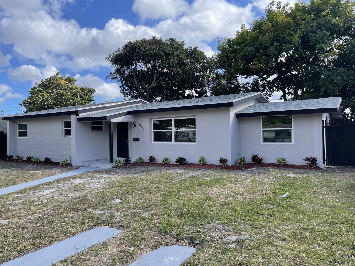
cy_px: 133
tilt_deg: +1.6
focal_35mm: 26
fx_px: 267
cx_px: 178
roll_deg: +0.5
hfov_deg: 67.3
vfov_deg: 53.1
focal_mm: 5.1
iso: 32
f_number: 1.6
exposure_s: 1/1667
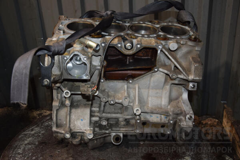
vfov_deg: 36.9
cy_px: 80
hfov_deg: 53.1
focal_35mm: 36
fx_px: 240
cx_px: 120
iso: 800
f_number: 5
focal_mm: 24
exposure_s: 1/60
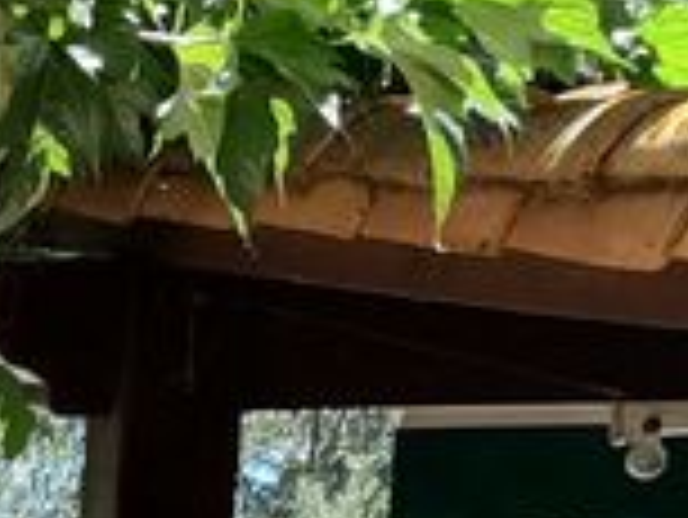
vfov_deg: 7.7
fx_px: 3501
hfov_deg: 8.7
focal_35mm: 176
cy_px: 1356
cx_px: -1551
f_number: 1.8
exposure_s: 1/270
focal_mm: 4
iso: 40
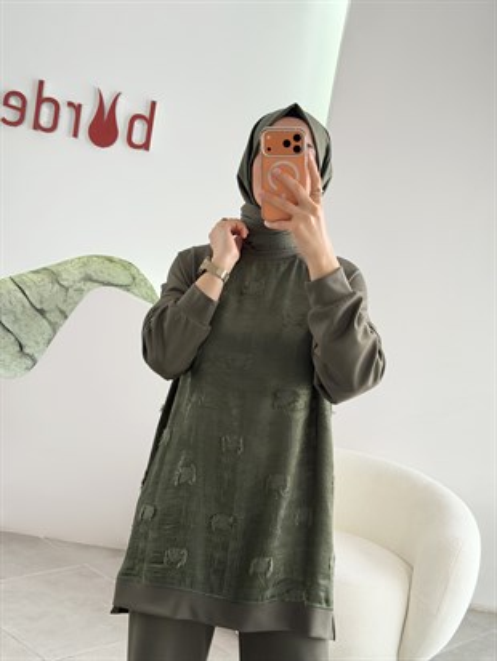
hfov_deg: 30.3
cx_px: 248
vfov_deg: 39.6
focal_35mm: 48
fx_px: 918
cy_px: 330
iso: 100
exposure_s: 1/116
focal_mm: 6.76
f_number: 1.78
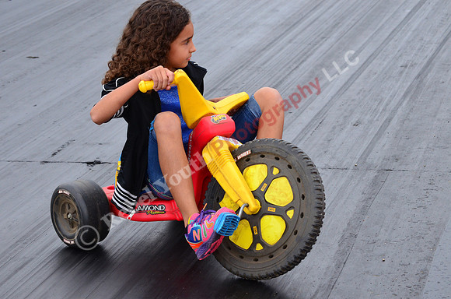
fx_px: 1594
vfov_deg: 10.7
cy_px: 150
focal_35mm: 128
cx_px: 226
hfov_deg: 16.1
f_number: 8
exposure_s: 1/1000
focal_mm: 85
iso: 1000
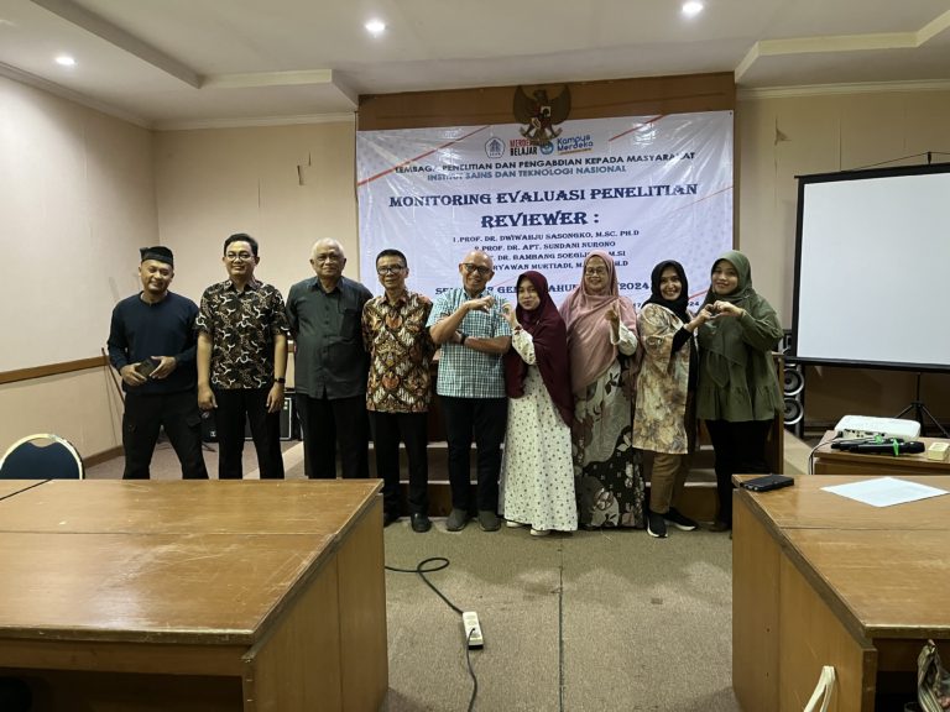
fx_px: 714
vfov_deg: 53.1
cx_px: 475
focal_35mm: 26
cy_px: 356
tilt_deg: -5.2
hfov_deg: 67.3
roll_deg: +1.4
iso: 500
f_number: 1.6
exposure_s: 1/50
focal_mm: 5.1
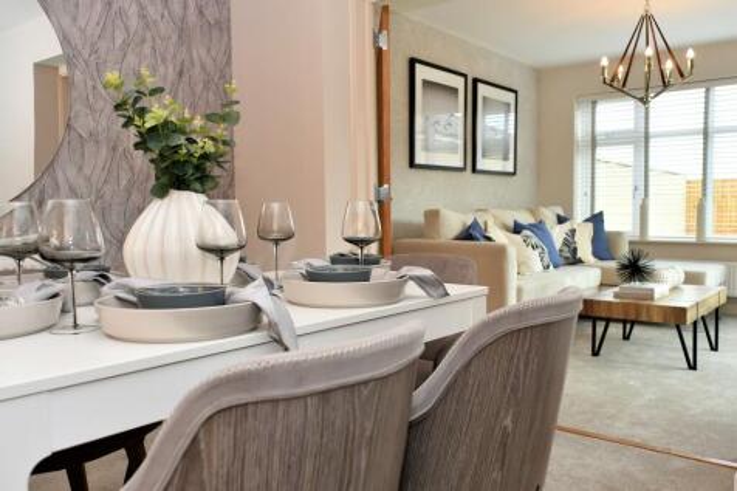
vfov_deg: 43.6
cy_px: 246
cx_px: 368
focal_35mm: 30
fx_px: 614
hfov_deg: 61.9
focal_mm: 20
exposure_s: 1/60
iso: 100
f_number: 4
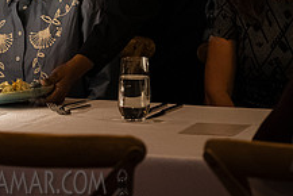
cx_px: 33
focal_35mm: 211
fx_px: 1718
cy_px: -24
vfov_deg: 6.5
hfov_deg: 9.7
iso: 12800
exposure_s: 1/160
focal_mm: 71
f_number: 2.8
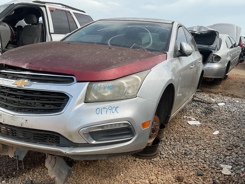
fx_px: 234
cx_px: 127
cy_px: 95
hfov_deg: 55.3
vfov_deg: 42.9
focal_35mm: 33
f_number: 1.8
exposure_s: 1/1076
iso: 16
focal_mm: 3
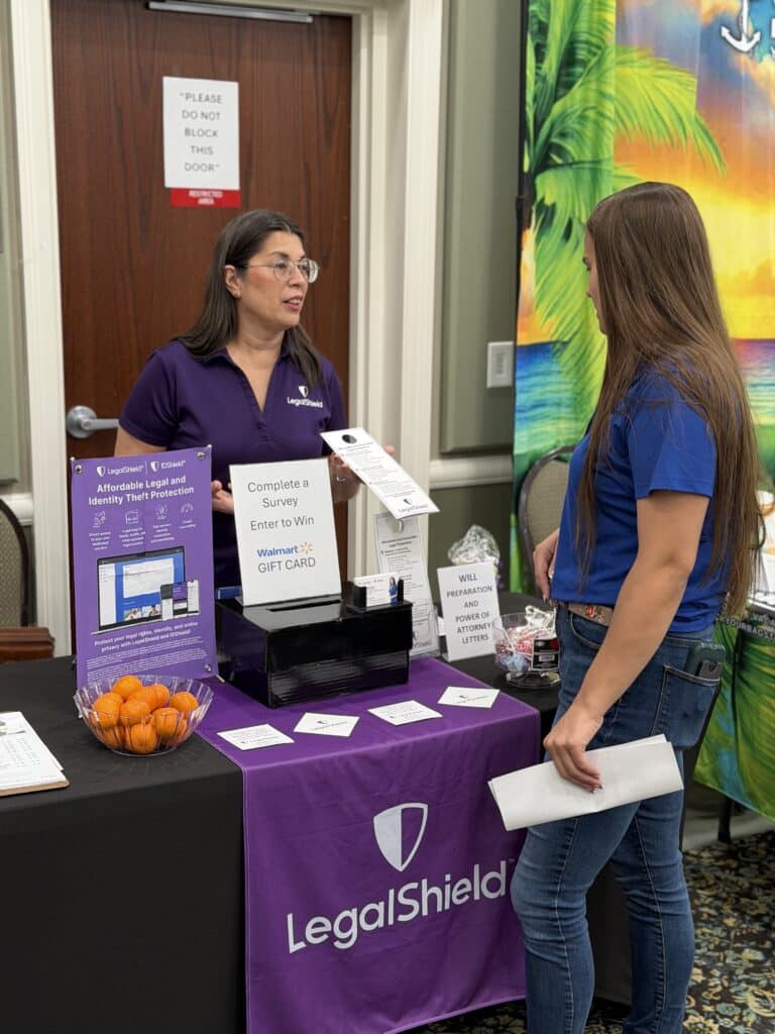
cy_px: 517
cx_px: 388
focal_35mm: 48
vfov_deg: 39.7
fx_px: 1433
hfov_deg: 30.3
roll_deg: -1.1
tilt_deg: -10.8
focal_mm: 6.76
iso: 200
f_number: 1.78
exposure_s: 1/60
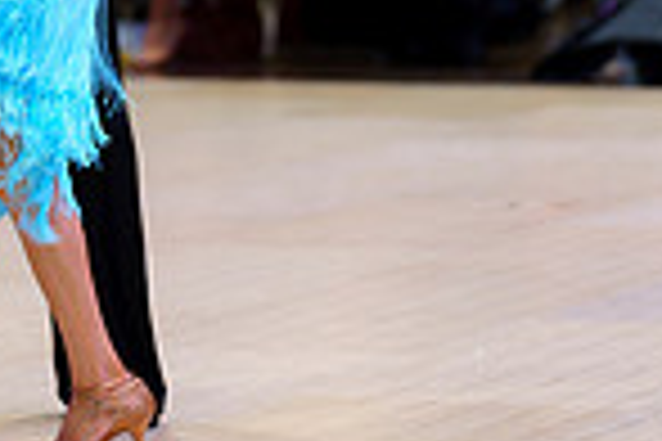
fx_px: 6877
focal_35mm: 374
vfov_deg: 3.7
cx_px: 32
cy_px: -266
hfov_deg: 5.5
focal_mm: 122
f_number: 2.8
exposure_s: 1/125
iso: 640
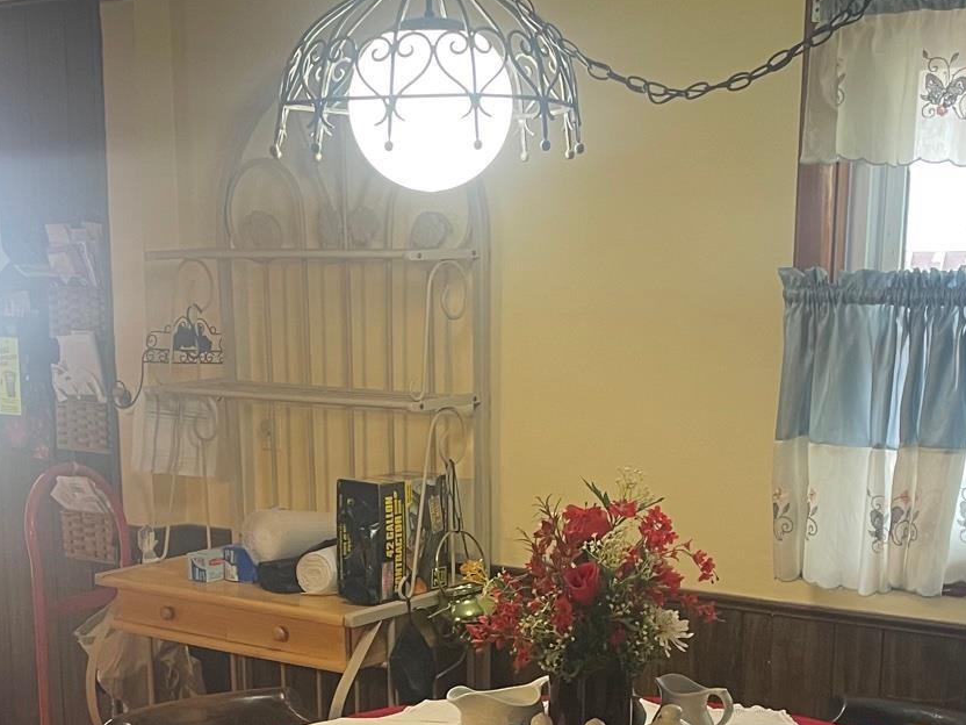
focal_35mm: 63
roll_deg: +0.7
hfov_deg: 30.6
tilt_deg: -13.9
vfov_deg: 22.4
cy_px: 722
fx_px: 1758
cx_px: 383
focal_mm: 4.2
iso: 200
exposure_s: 1/60
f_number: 1.6
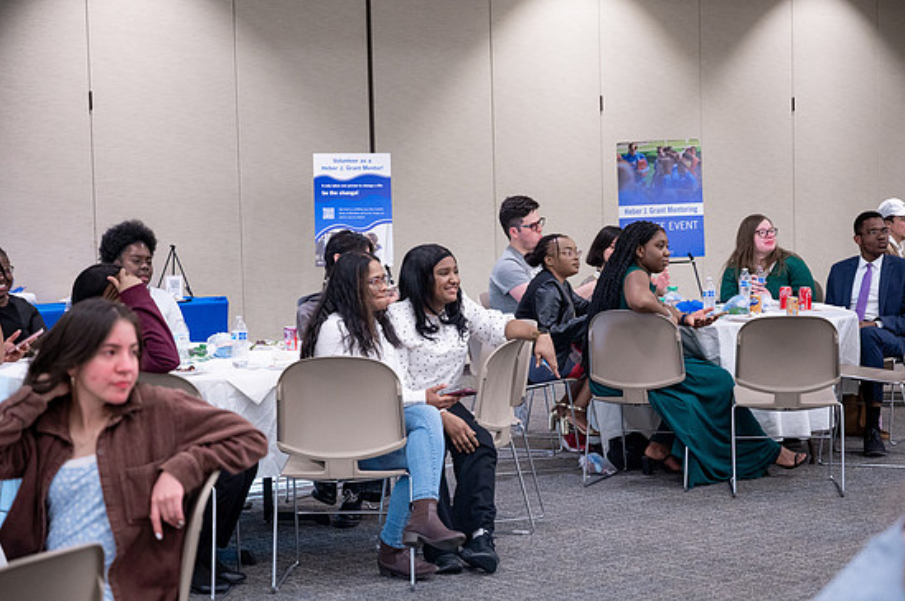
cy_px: 295
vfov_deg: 18.4
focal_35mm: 74
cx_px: 467
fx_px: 1859
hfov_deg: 27.4
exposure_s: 1/200
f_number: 4
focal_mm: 70
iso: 1600
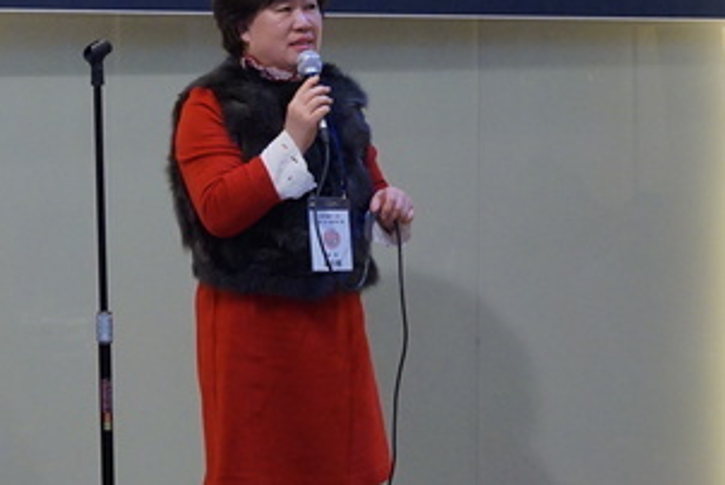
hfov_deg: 16.3
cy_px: 164
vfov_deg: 11.0
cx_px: 254
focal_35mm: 125
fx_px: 2520
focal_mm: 36
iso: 2000
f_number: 5.6
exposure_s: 1/160
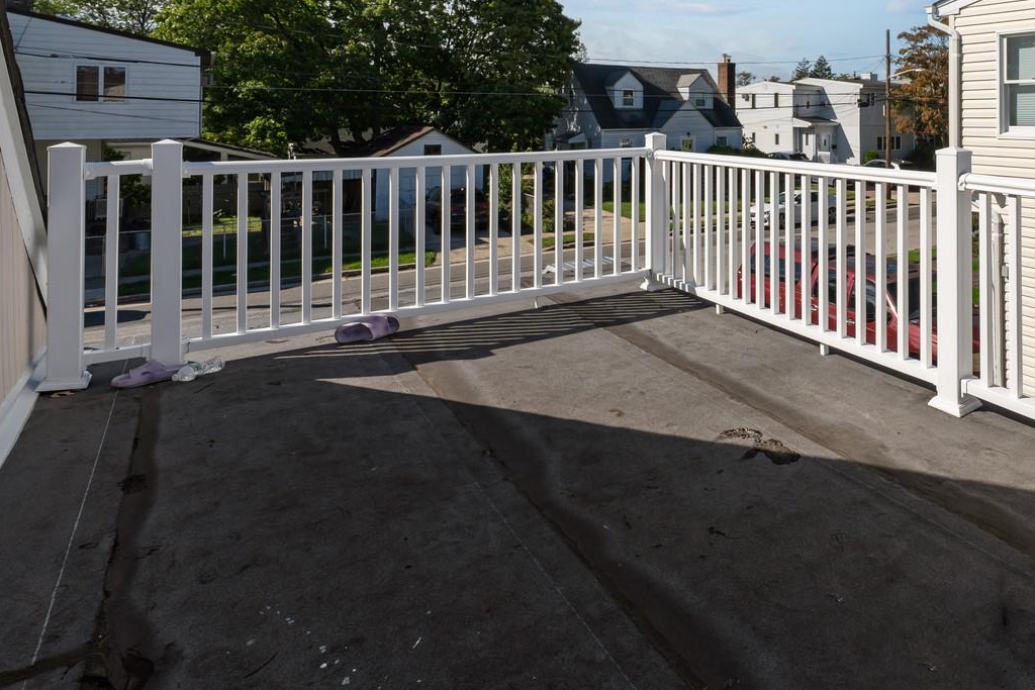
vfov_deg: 48.4
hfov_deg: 68.5
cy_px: 88
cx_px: 788
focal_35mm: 24
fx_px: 690
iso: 250
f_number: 8
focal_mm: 12
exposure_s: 1/250
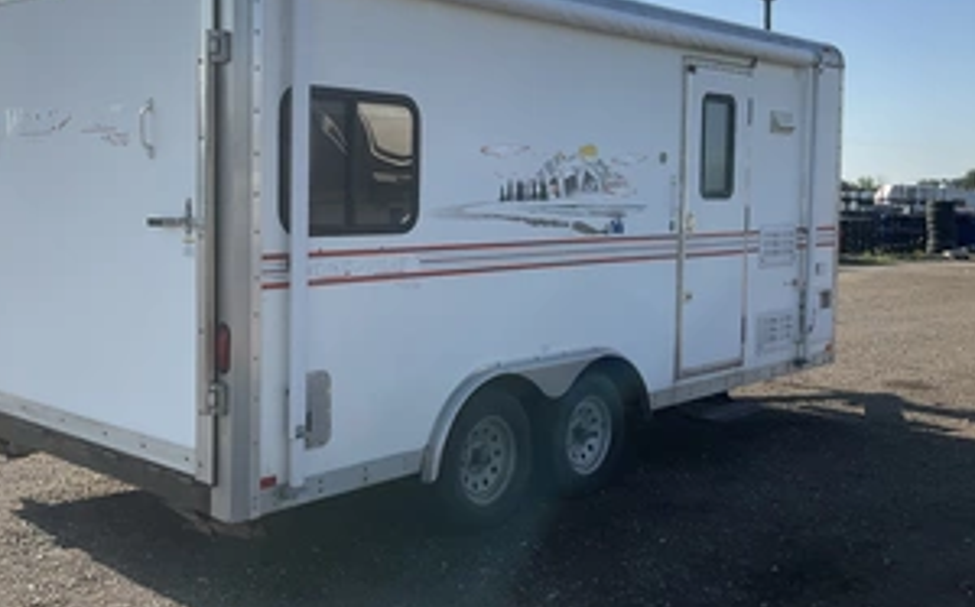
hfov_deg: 48.0
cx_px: 403
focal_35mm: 41
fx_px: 1089
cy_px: 230
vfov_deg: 31.1
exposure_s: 1/2141
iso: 25
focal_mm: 3
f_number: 1.8
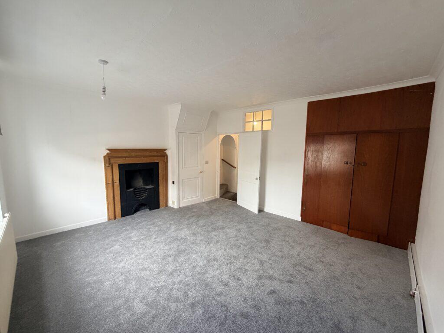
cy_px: 166
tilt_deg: -5.4
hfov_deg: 102.1
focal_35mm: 14
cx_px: 222
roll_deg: -0.9
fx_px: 180
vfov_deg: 85.7
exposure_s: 1/121
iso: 250
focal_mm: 2.22
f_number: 2.2
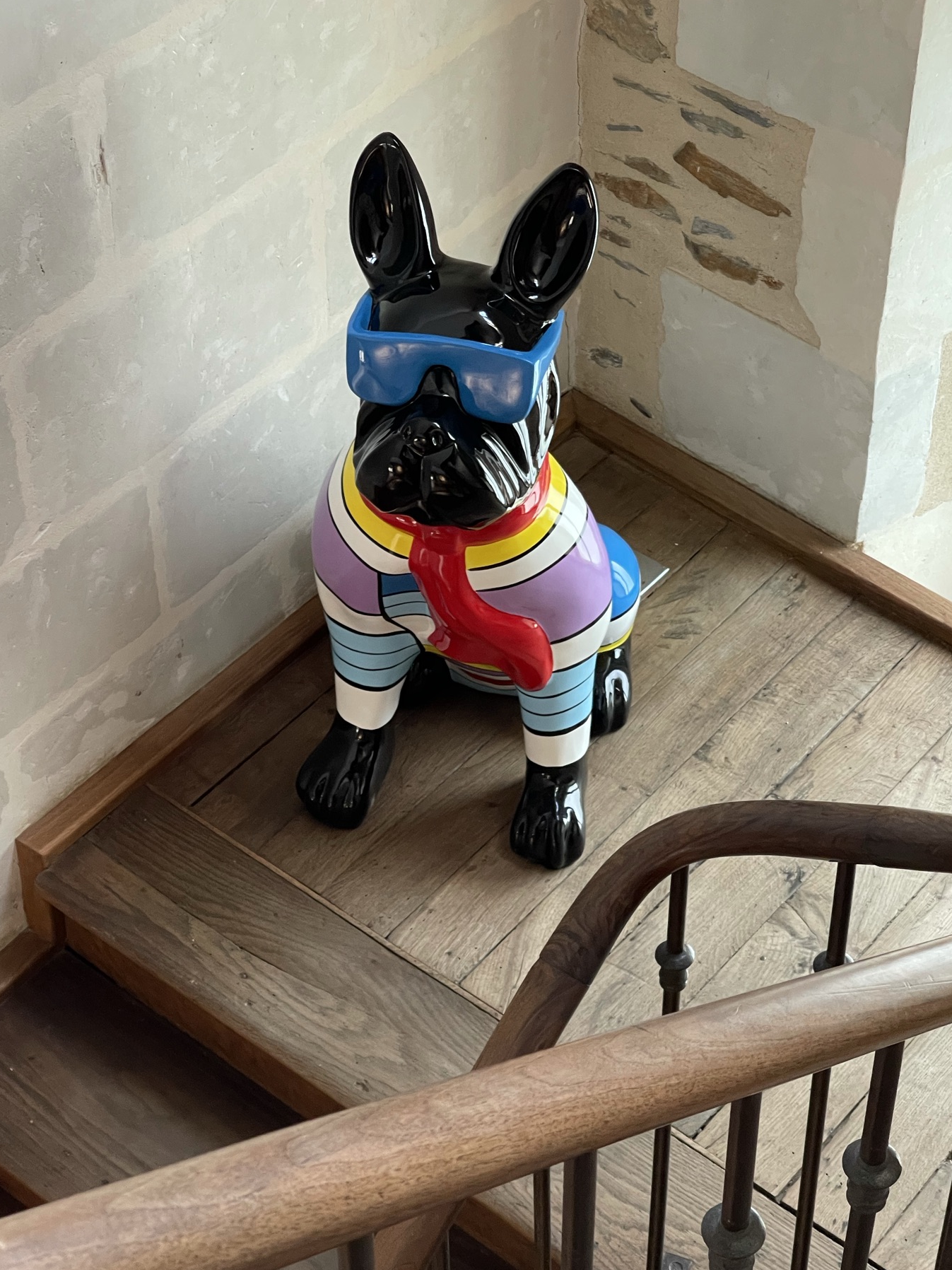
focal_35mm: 73
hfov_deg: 20.2
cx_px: 447
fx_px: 2677
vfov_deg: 26.7
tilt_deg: -44.9
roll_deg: +2.8
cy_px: 638
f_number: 2.2
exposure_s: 1/50
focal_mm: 7.5
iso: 250
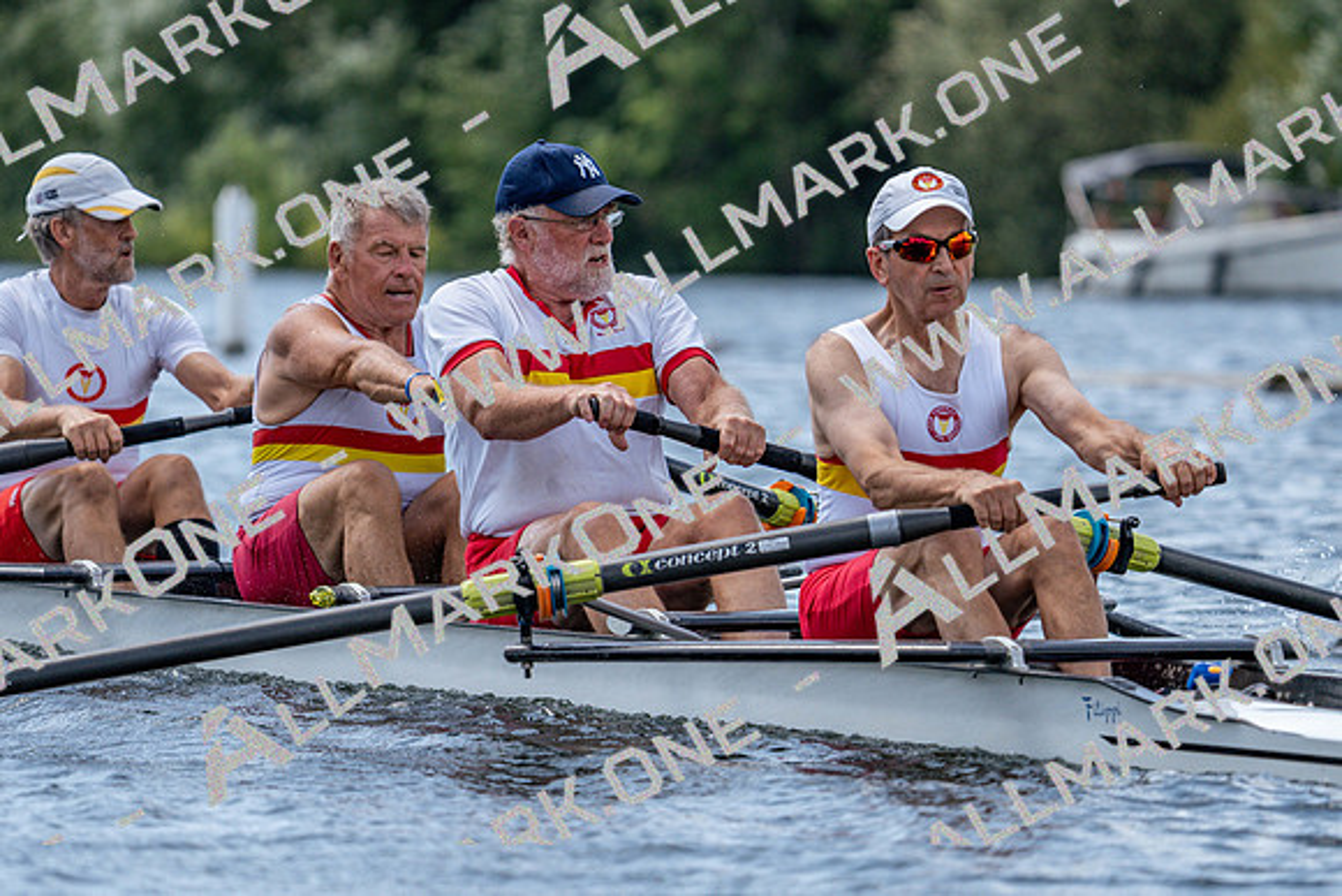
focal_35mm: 329
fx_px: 12267
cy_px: 448
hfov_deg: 6.3
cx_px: 671
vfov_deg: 4.2
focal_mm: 329
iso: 500
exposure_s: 1/2000
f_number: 6.3
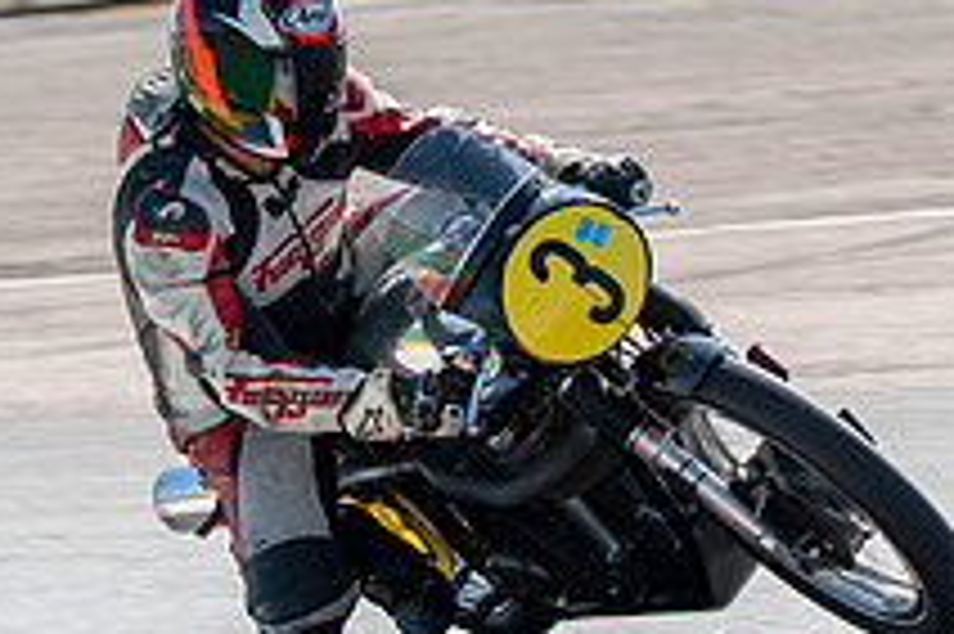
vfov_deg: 2.0
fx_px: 18509
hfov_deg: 3.0
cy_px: 266
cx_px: 497
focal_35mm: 699
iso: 160
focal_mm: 200
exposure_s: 1/320
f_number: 7.1
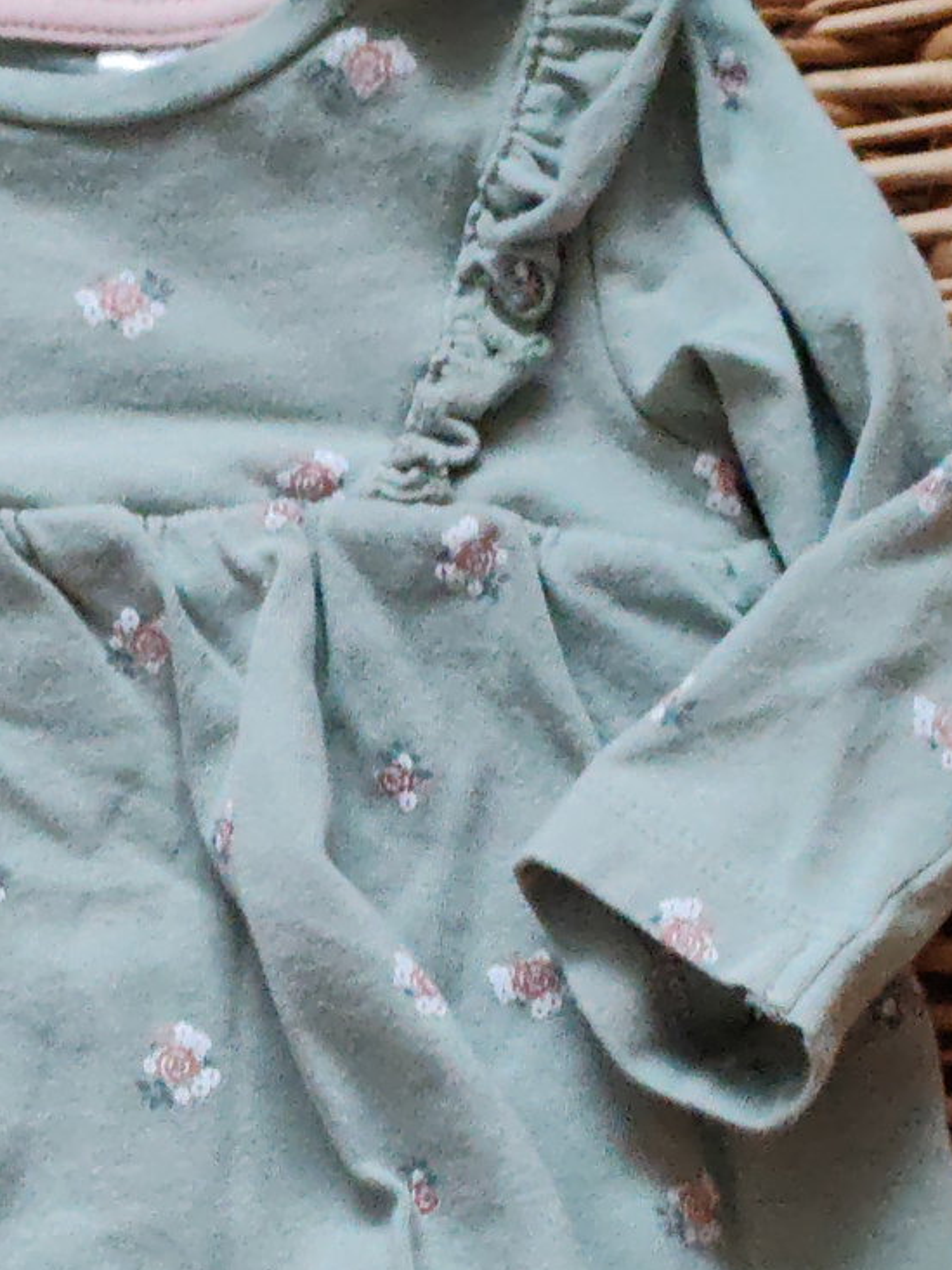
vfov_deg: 16.1
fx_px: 4474
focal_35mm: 122
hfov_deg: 12.0
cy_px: 934
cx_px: -9
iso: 3200
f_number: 1.9
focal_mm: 6.12
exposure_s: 1/50
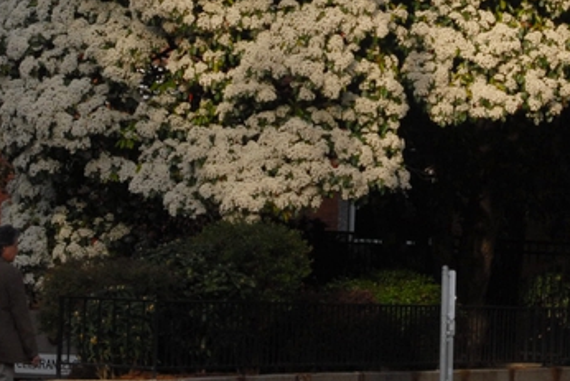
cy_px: -65
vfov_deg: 5.6
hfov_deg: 8.4
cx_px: 371
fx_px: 3872
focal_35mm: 244
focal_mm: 55
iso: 400
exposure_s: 1/320
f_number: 9
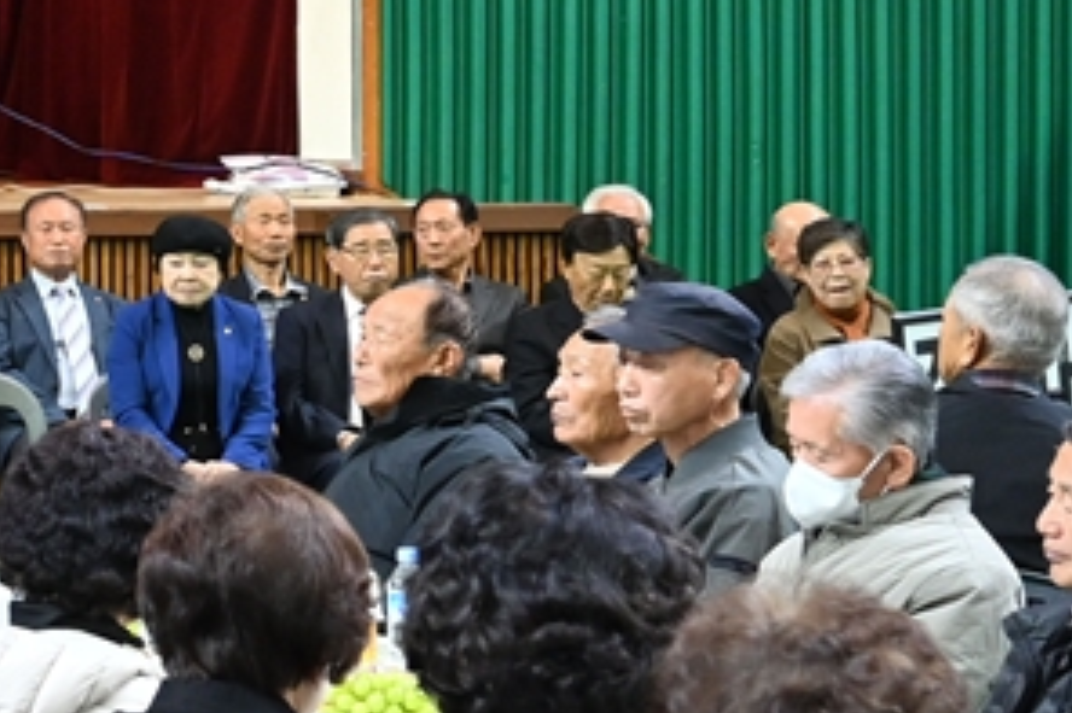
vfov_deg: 8.9
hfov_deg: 11.2
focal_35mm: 155
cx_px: -1478
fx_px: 4599
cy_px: 152
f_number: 5
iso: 1000
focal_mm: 30.5
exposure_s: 1/100
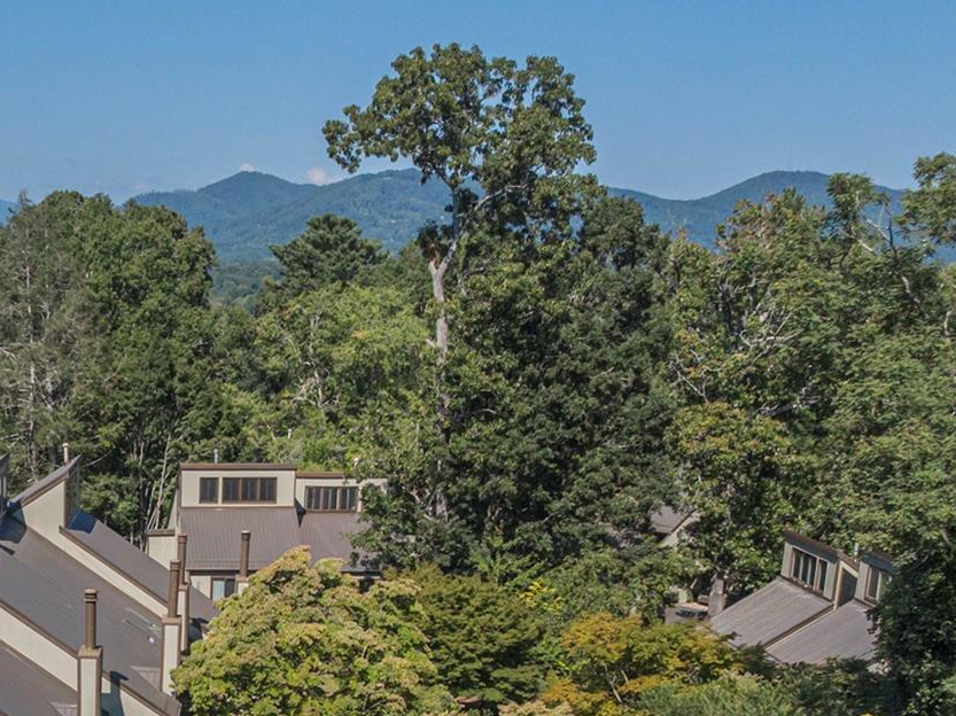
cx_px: 57
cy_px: 843
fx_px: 1629
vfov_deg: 22.9
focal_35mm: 59
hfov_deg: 30.9
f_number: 2.8
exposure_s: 1/6400
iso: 400
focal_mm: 12.29
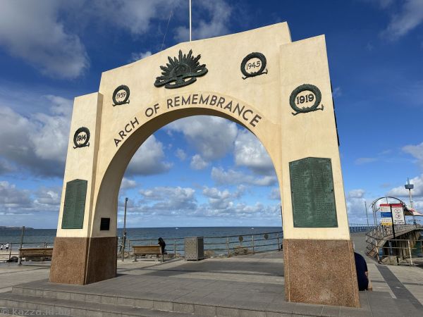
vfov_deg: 56.8
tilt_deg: +17.7
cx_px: 212
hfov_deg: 71.6
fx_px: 293
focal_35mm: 24
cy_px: 158
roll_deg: -0.3
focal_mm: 6.86
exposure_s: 1/10753
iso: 80
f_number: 1.78
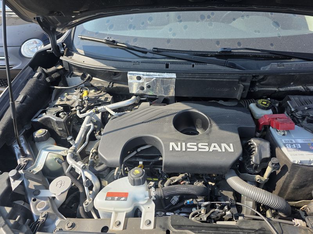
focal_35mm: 23
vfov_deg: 58.9
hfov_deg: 73.9
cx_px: 156
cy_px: 117
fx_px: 208
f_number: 1.7
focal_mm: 6.3
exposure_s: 1/1899
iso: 80
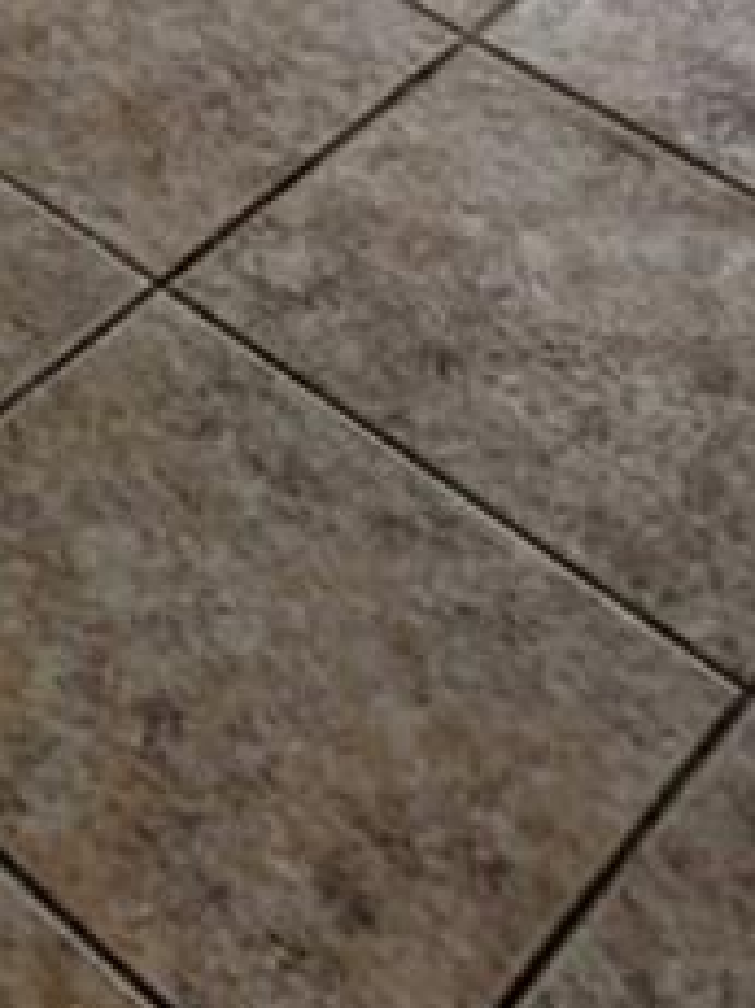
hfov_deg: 16.0
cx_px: -441
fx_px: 2416
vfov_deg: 17.6
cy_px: -951
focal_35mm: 83
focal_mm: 2.23
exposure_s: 1/348
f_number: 1.95
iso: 33
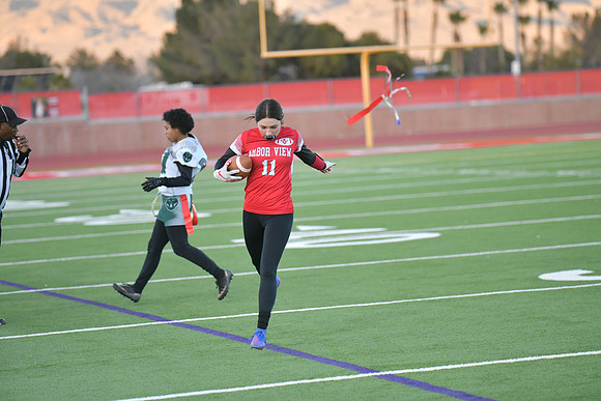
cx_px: 300
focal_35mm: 155
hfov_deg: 13.2
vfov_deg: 8.9
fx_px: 2588
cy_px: 200
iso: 2000
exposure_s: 1/3200
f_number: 2.8
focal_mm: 155
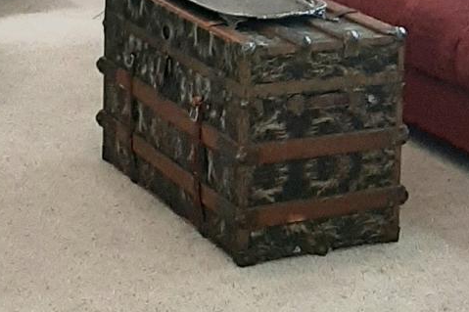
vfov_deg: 11.3
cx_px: 50
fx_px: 1472
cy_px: -251
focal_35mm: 113
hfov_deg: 17.8
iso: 200
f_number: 1.7
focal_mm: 3.93
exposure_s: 1/60
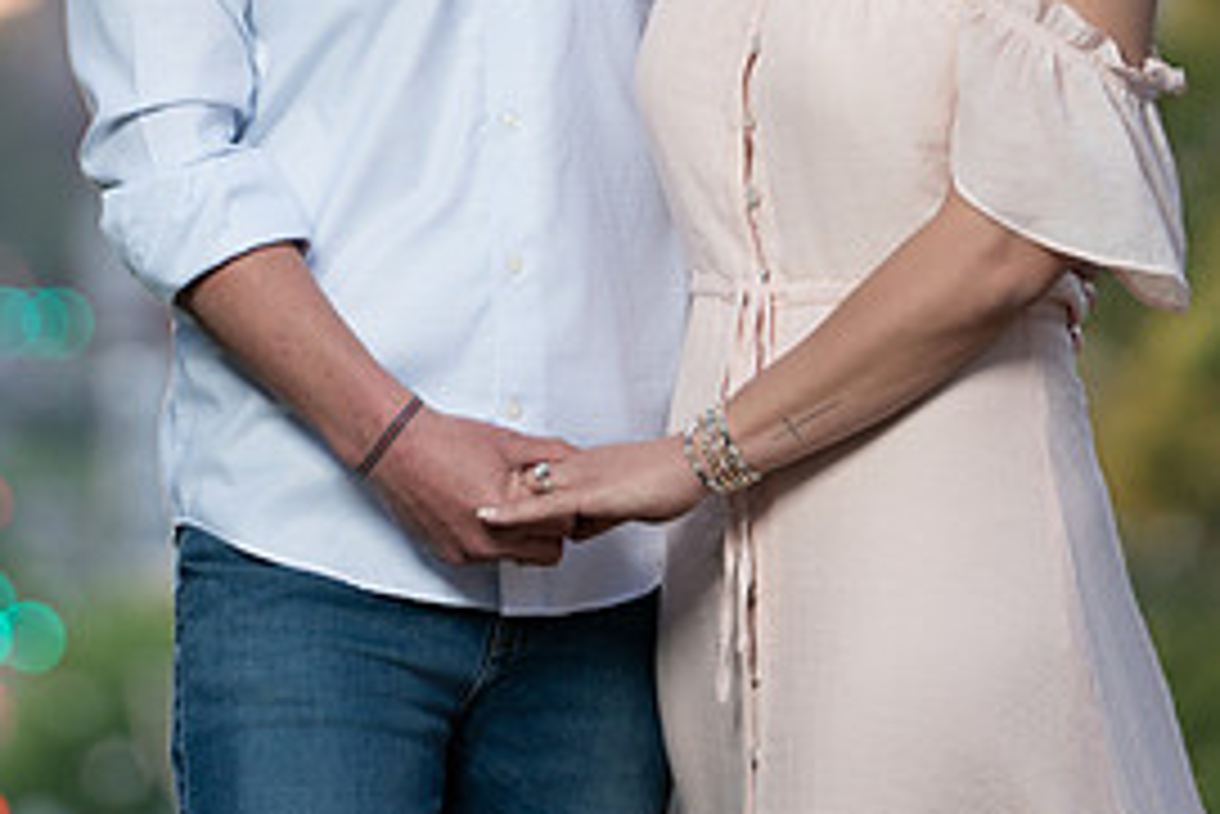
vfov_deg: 3.2
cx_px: 248
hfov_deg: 4.8
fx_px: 14512
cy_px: -47
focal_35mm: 428
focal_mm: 200
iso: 320
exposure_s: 1/200
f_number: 4
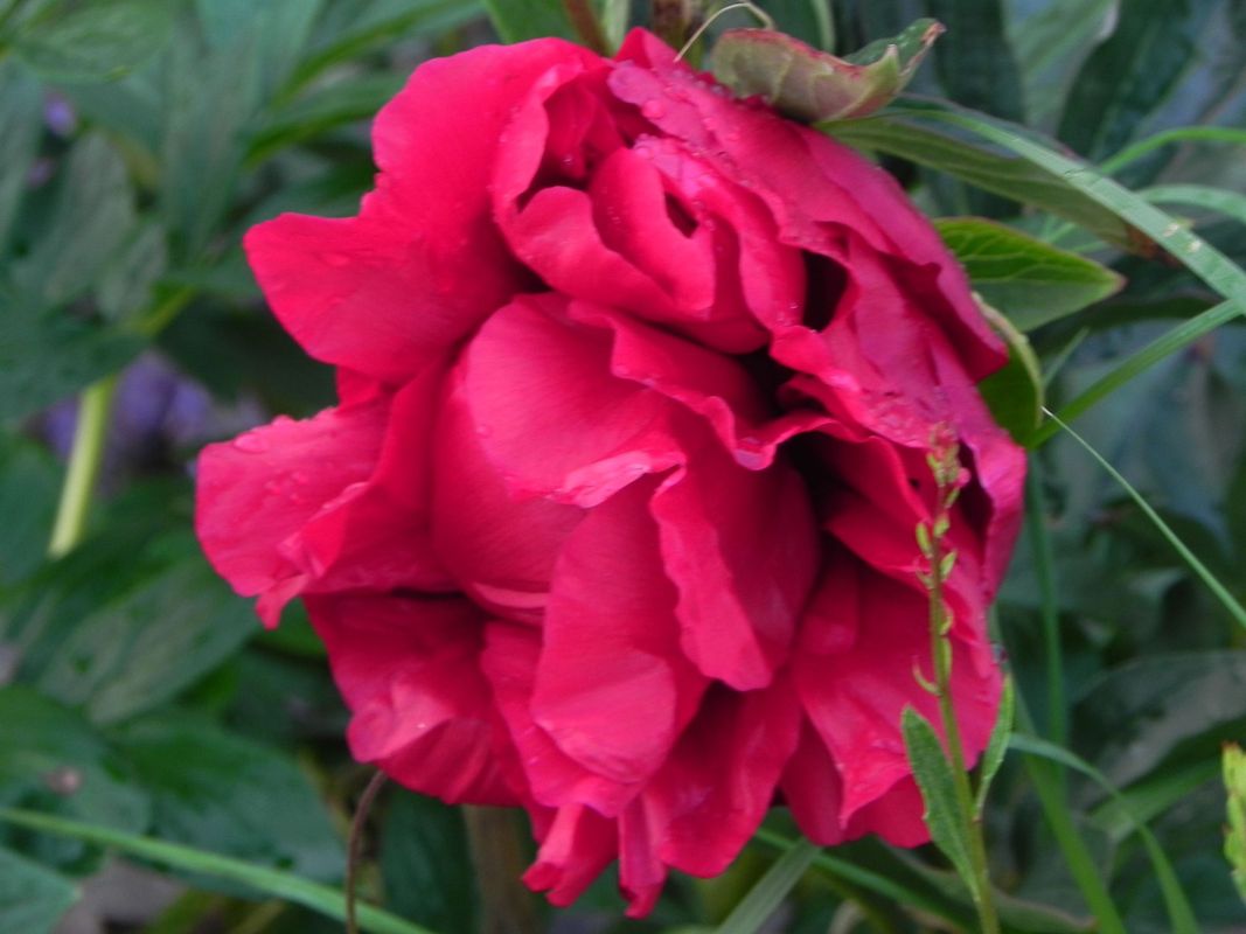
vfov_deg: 6.0
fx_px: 8890
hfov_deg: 8.0
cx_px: 623
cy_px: 467
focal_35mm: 247
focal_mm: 44
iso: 160
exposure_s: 1/20
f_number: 5
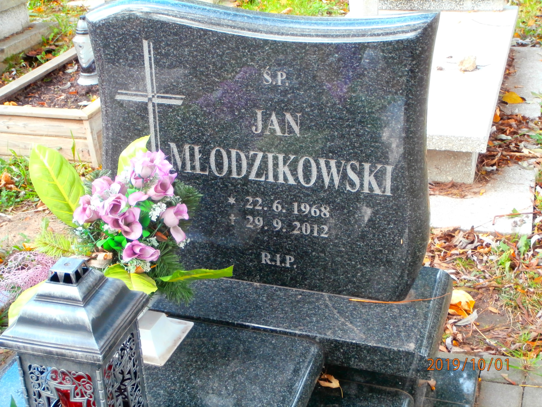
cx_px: 271
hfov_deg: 33.8
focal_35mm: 57
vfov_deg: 25.7
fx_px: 892
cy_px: 204
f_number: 4.5
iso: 200
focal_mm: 10.11
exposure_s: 1/50
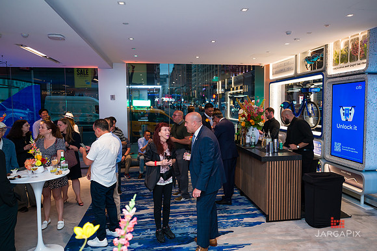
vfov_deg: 51.9
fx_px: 258
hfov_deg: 72.3
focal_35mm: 25
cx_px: 192
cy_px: 123
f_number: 3.2
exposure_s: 1/160
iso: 800
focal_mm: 24
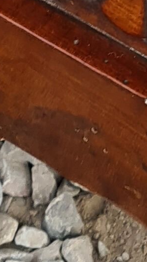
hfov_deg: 5.5
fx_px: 1499
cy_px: -134
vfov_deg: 9.7
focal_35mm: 216
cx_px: 252
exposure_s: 1/202
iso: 50
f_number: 1.8
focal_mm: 5.4
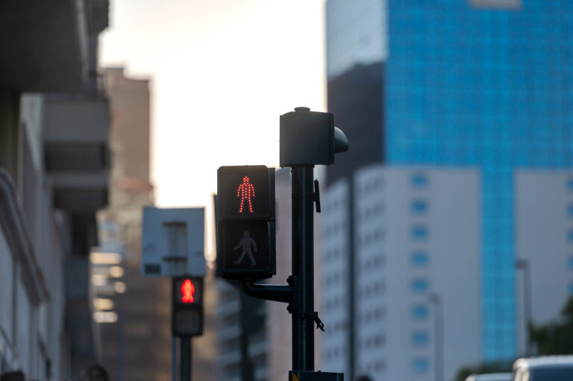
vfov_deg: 6.9
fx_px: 3181
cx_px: 286
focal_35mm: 200
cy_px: 190
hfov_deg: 10.3
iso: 500
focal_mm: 200
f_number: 2.8
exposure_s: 1/8000
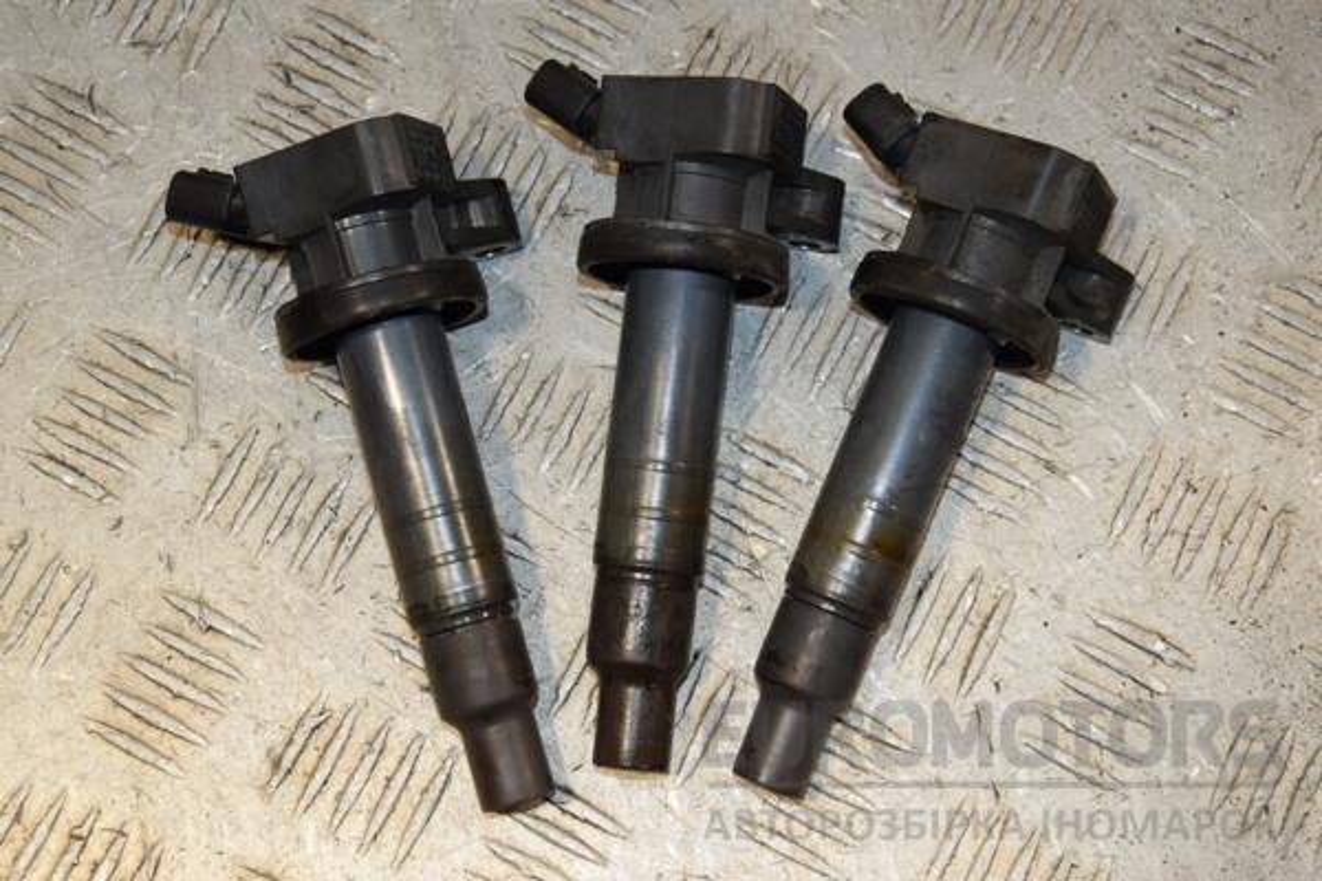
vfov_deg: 20.2
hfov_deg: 29.9
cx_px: 661
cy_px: 440
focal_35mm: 68
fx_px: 2479
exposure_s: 1/200
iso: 800
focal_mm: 45
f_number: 8
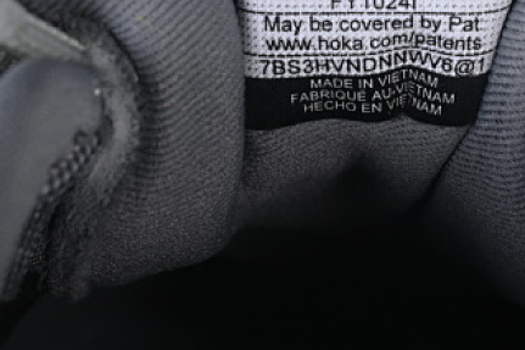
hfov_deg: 10.9
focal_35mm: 188
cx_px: 370
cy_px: -37
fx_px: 2740
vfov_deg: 7.3
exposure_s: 1/80
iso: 160
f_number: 8
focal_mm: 50
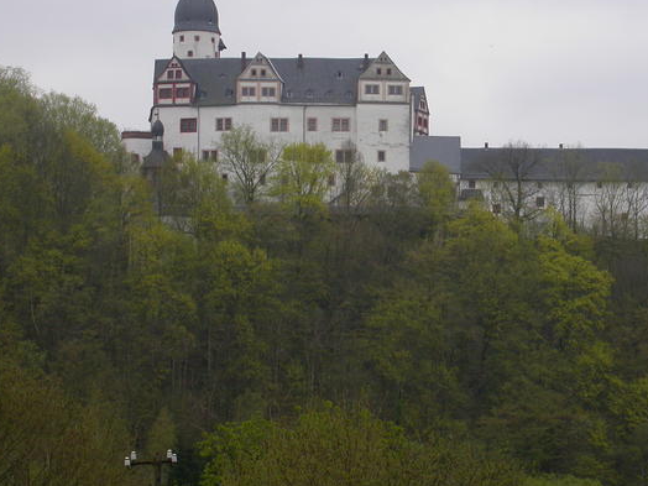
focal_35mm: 116
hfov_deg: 17.0
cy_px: 221
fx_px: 2171
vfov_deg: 12.8
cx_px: 380
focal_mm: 19.7
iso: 100
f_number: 5.5
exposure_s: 1/383
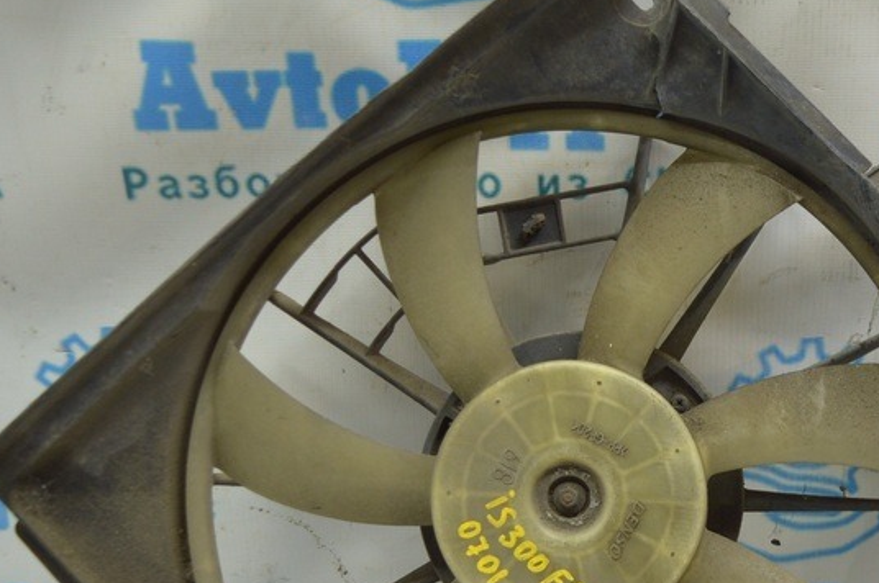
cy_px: 415
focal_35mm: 66
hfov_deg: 30.0
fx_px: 1608
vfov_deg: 20.5
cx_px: 682
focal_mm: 23
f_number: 3.8
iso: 400
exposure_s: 1/60
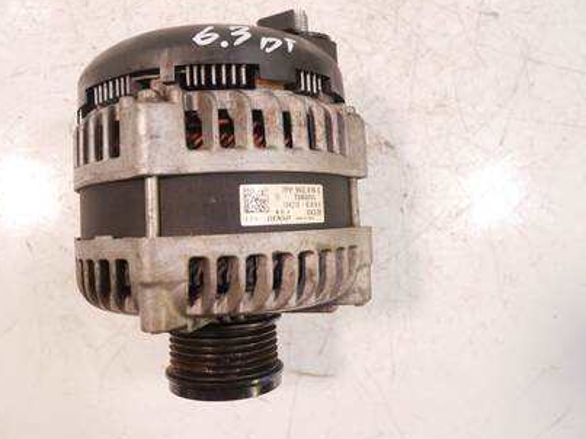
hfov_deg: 58.1
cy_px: 196
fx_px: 525
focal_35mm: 31
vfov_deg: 45.4
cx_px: 249
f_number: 3.5
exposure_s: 1/60
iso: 800
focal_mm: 13
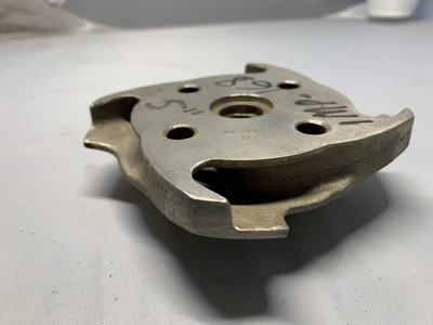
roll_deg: +0.0
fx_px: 325
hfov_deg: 67.3
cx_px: 216
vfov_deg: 53.1
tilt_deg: -28.2
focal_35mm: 26
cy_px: 162
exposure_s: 1/121
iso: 80
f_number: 1.8
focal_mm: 4.25
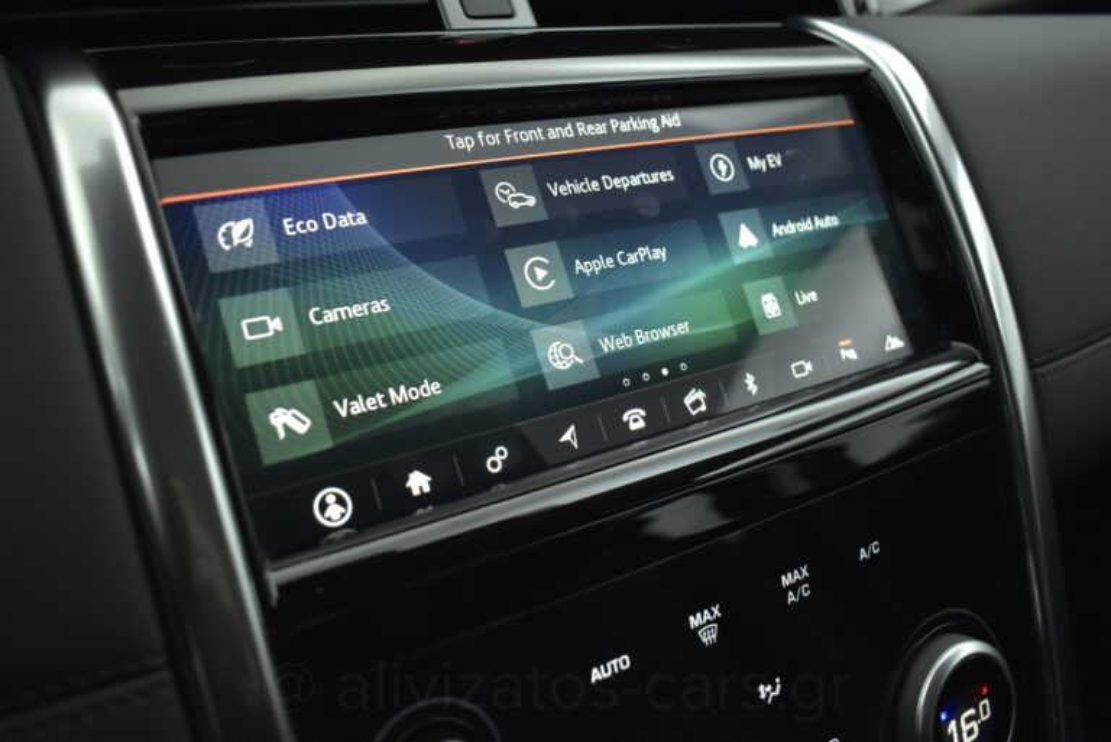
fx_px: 973
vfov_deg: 41.8
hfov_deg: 59.5
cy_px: 371
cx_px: 556
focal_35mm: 32
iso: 1600
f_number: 3.8
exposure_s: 1/125
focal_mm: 21
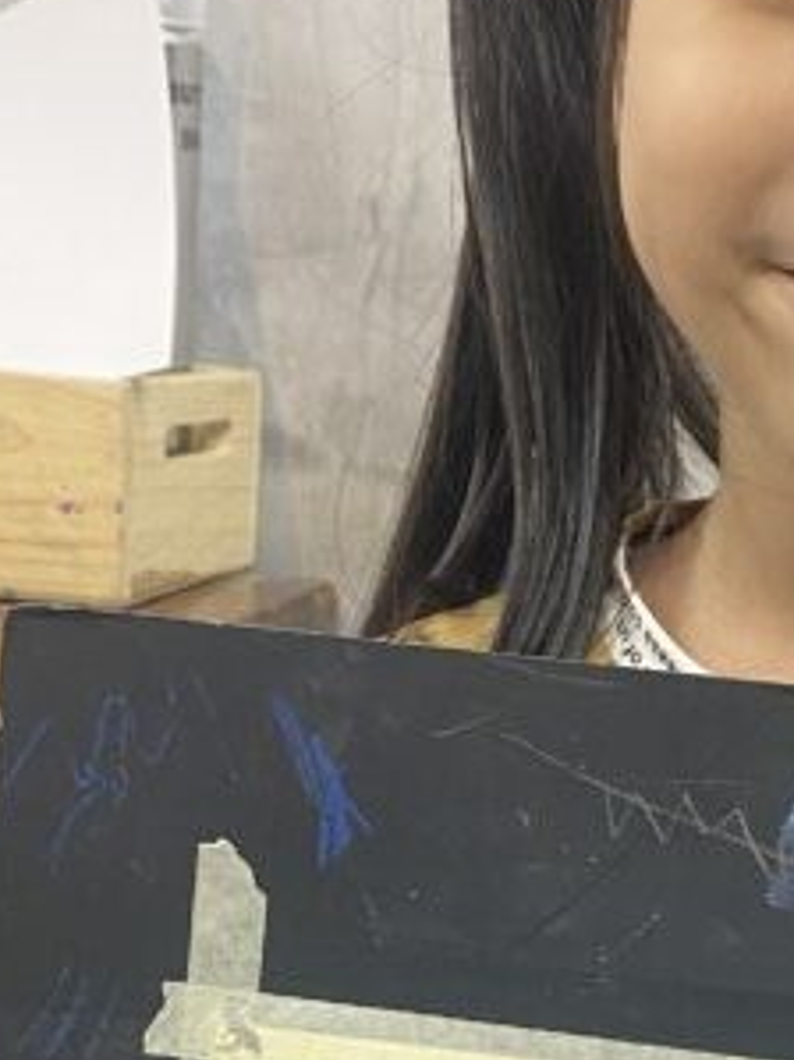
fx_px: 2663
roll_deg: -7.2
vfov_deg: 21.6
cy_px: 1095
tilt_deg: -15.0
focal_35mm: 87
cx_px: 723
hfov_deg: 16.7
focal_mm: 4.25
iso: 80
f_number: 1.8
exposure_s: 1/50
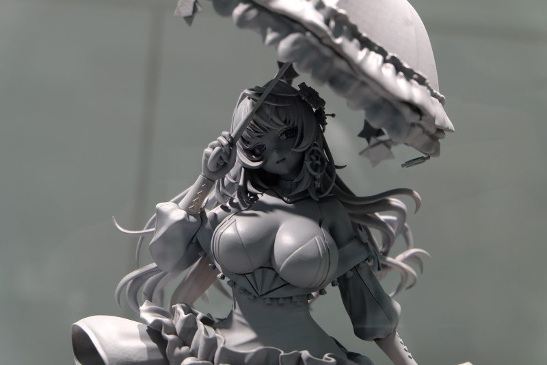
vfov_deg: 18.2
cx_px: 274
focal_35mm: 75
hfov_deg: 27.0
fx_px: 1139
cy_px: 182
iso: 640
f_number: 5.6
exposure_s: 1/125
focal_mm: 50
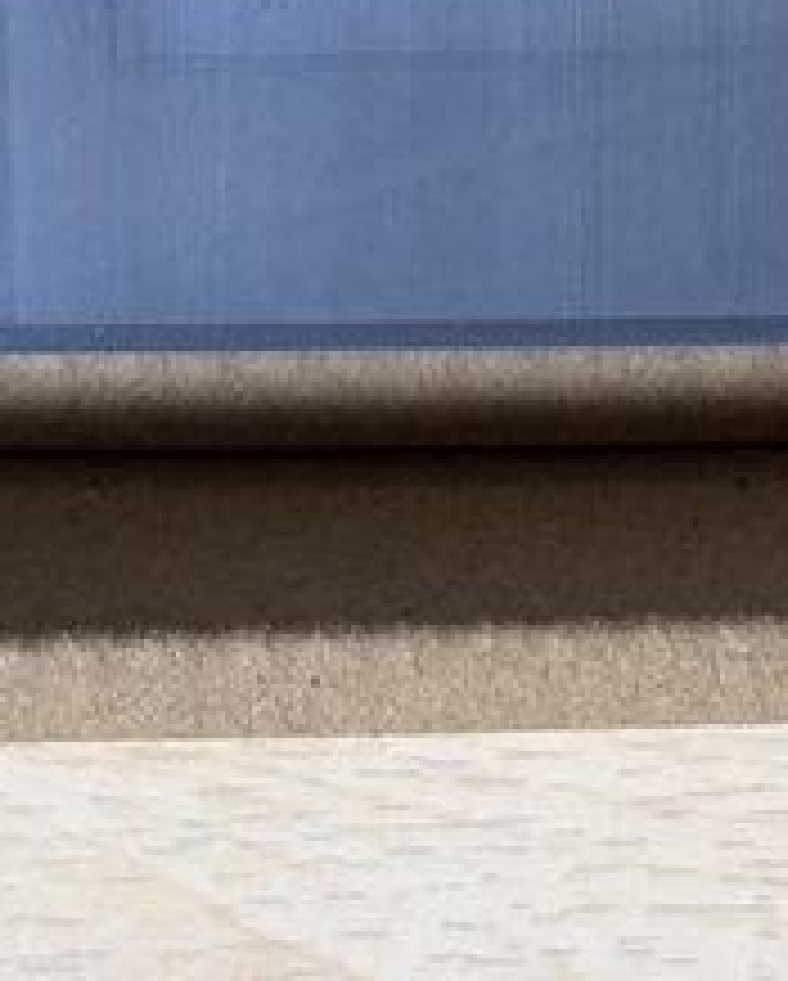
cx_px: 554
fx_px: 3462
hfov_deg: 13.0
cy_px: -999
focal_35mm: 119
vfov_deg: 13.7
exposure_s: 1/50
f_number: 1.6
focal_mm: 5.96
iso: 100
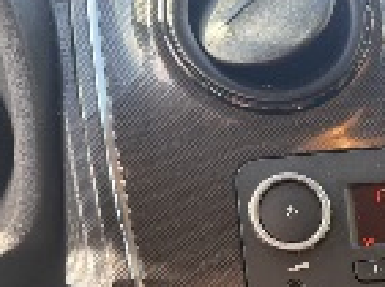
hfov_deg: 24.5
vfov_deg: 19.9
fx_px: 788
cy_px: 298
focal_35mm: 71
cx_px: 478
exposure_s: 1/140
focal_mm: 6.76
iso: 125
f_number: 1.78
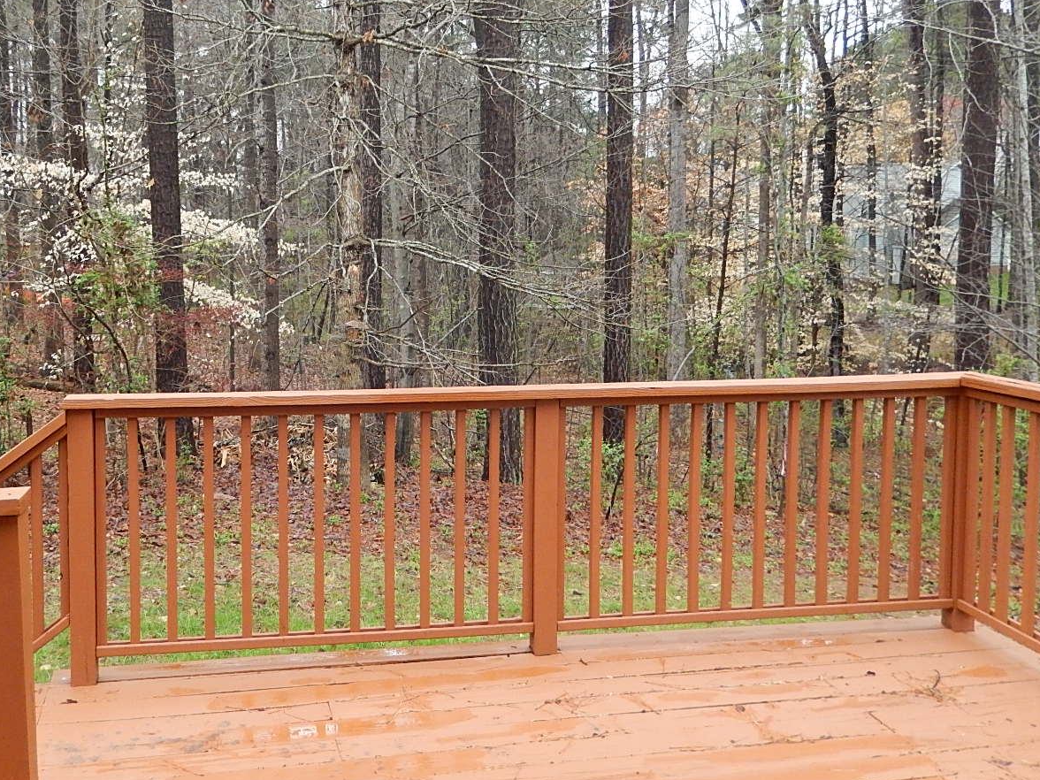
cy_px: 281
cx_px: 392
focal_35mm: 34
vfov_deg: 41.4
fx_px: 1021
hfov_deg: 53.4
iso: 400
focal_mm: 4.5
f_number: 3.4
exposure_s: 1/250
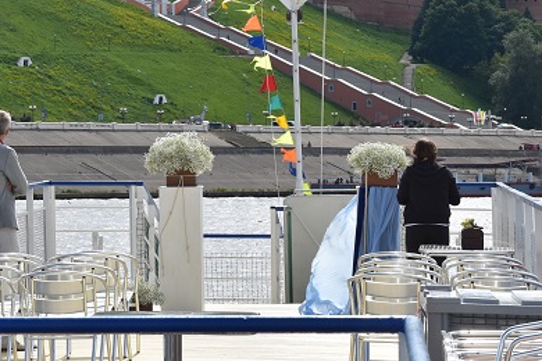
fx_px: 3056
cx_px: 125
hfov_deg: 10.1
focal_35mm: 203
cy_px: 9
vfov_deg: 6.7
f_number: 10
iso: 200
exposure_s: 1/400
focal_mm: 66
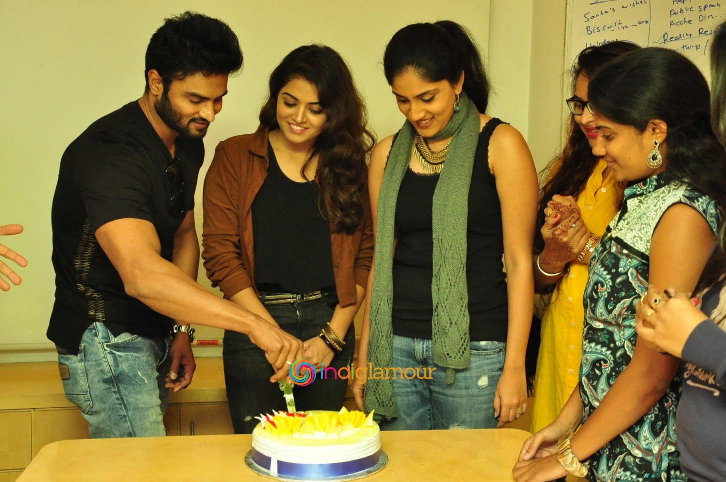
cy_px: 239
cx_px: 362
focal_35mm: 55
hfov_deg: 36.6
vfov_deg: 24.8
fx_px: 1098
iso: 2000
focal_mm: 35
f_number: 7.1
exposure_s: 1/125
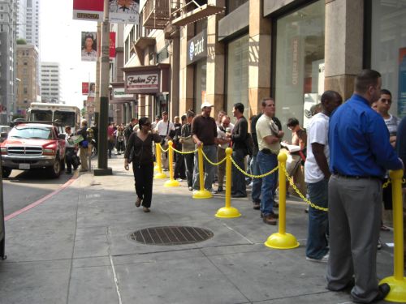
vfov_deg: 37.7
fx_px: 446
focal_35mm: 38
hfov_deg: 49.0
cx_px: 203
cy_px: 152
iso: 80
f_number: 2.8
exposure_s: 1/320
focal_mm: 7.9
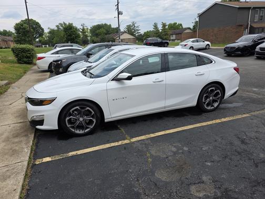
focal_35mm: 23
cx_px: 132
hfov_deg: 73.9
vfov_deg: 58.9
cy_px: 100
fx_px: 176
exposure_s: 1/4889
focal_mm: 6.3
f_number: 1.7
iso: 80
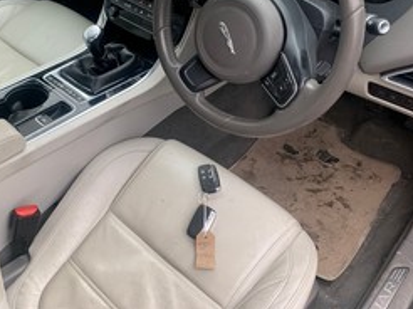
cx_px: 163
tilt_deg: -40.3
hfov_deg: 49.8
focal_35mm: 37
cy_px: 92
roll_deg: +4.9
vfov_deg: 38.0
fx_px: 441
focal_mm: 4.25
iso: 100
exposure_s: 1/121
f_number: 1.8
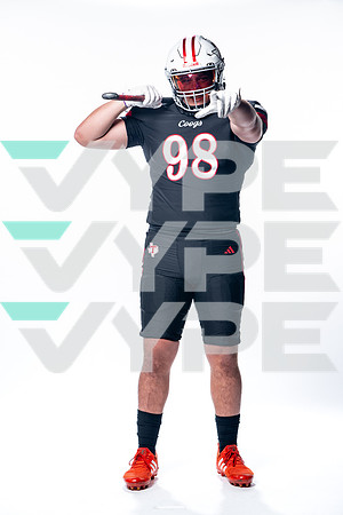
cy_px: 258
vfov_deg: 23.1
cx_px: 172
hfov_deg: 15.5
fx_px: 1258
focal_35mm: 88
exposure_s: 1/250
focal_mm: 88
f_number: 5.6
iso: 100
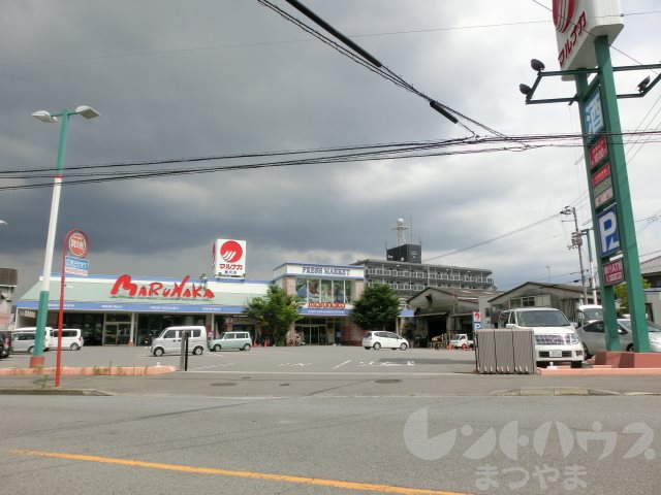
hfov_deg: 71.6
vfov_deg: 56.8
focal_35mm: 24
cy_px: 248
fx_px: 458
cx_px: 330
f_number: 7.9
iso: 80
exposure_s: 1/320
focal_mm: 4.24
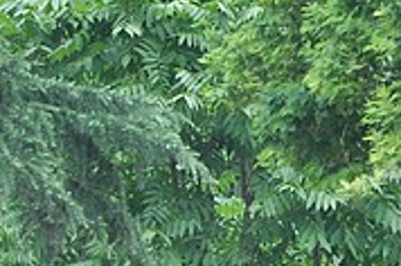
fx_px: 7462
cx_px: 207
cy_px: 243
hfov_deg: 3.1
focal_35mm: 671
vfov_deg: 2.0
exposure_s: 1/500
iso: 900
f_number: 5.6
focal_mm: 105
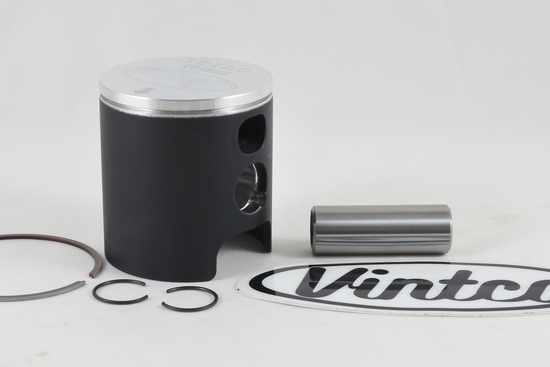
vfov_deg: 21.9
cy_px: 191
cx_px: 265
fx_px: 947
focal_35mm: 62
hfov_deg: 32.4
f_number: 4.5
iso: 500
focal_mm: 17.2
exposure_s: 1/125
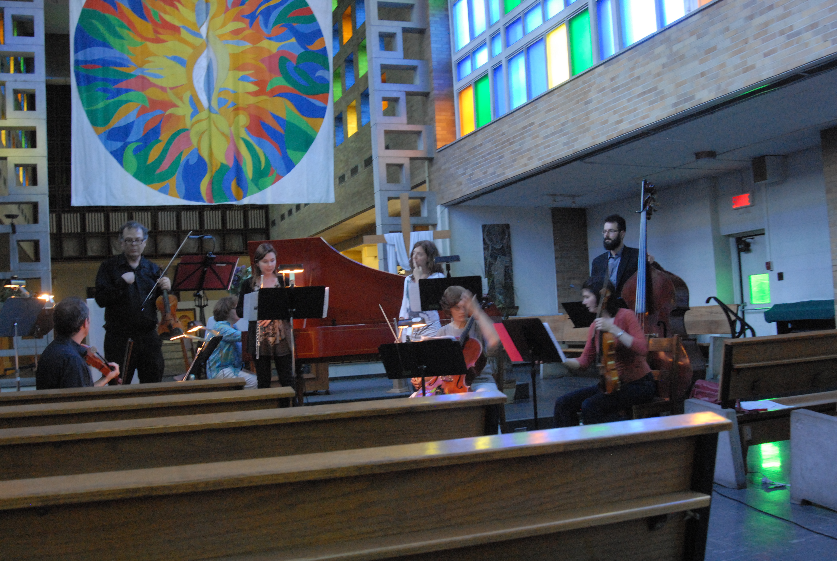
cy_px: 280
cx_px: 418
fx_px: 838
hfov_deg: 53.1
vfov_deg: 37.0
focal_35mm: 36
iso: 1600
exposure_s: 1/10
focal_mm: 24
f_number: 7.1
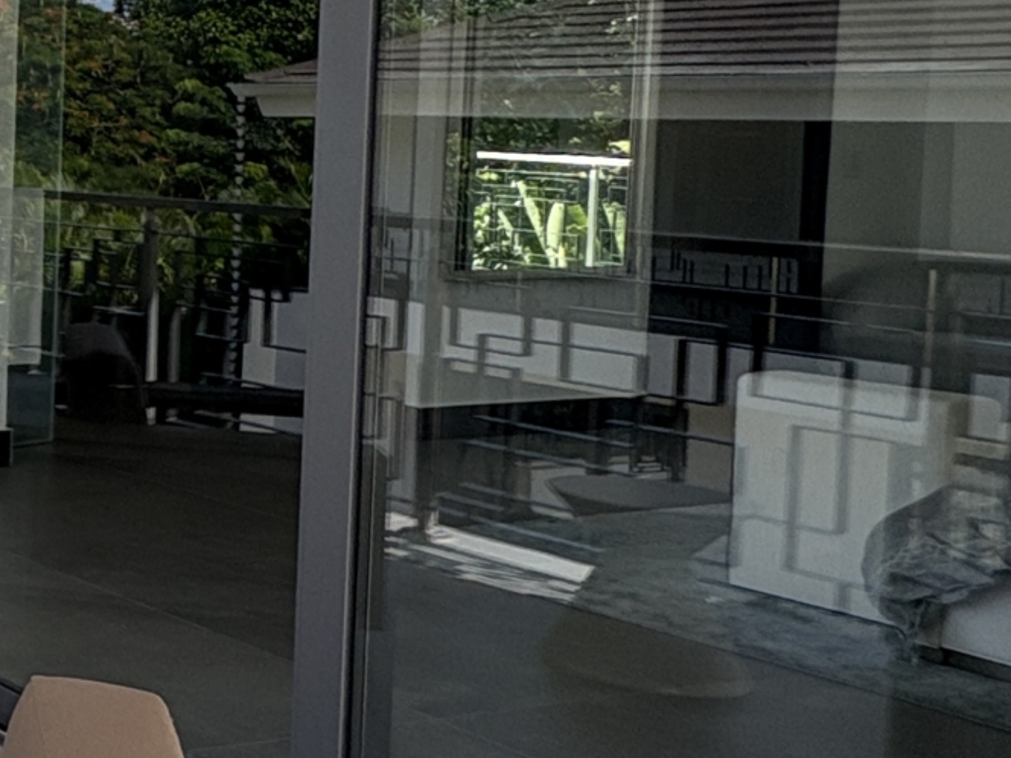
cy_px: 199
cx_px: -685
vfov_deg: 26.7
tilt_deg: -2.9
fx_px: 1577
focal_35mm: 54
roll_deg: -0.5
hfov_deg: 23.6
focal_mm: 2.22
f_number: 2.2
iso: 40
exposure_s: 1/485
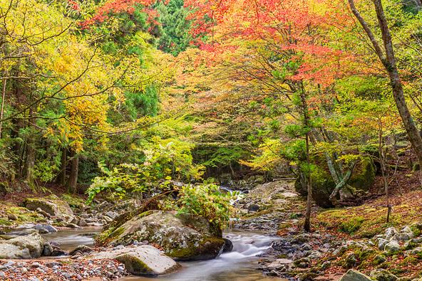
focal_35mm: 50
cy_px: 140
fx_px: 586
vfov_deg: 27.0
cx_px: 211
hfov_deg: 39.6
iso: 50
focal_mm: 50
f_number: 16
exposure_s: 2.5
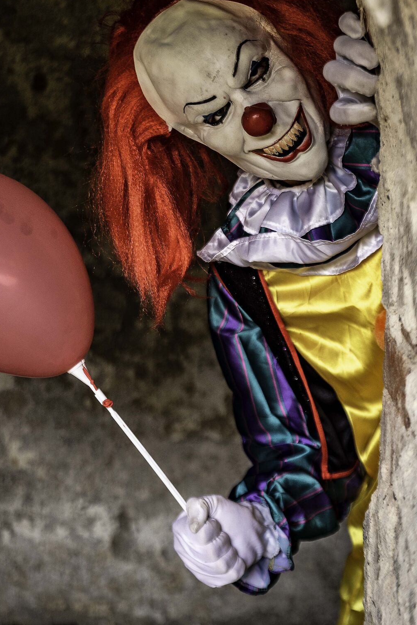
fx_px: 1319
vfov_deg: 26.3
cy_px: 160
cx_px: 174
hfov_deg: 18.0
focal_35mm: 76
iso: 250
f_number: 4.5
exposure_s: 1/320
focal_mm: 48
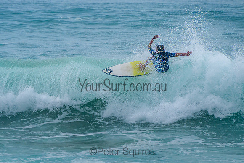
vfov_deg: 2.5
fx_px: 3731
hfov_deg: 3.7
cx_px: 107
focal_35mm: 550
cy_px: 51
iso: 500
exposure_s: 1/2000
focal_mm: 400
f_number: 8
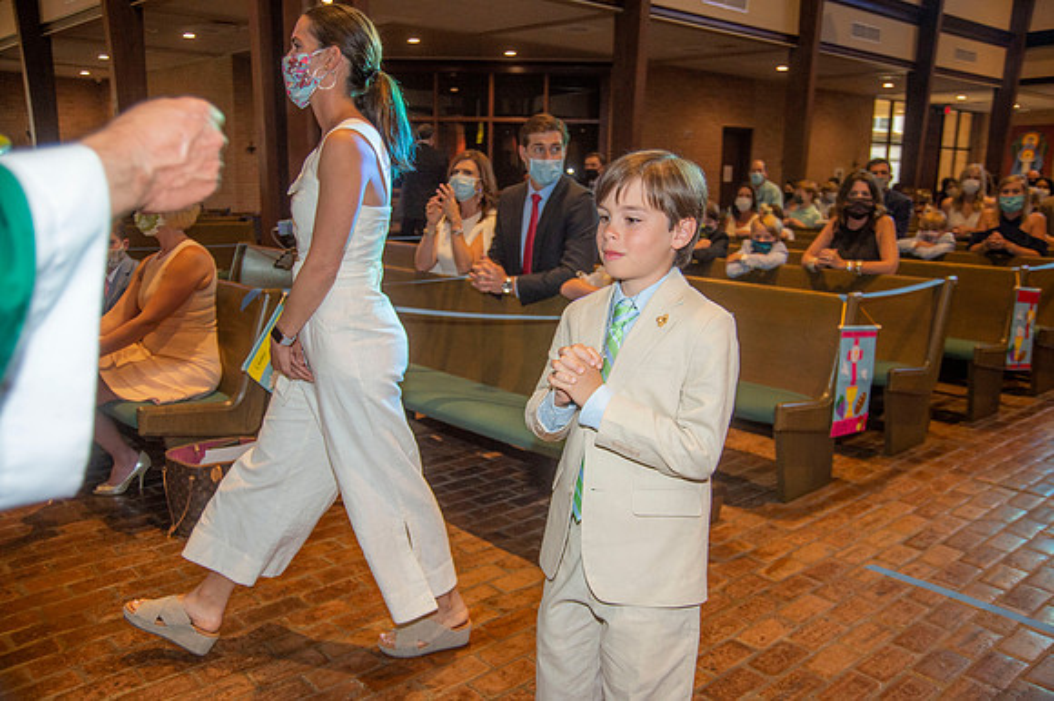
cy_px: 350
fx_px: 936
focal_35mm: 32
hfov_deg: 58.7
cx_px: 527
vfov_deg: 41.1
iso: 1600
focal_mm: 32
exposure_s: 1/200
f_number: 5
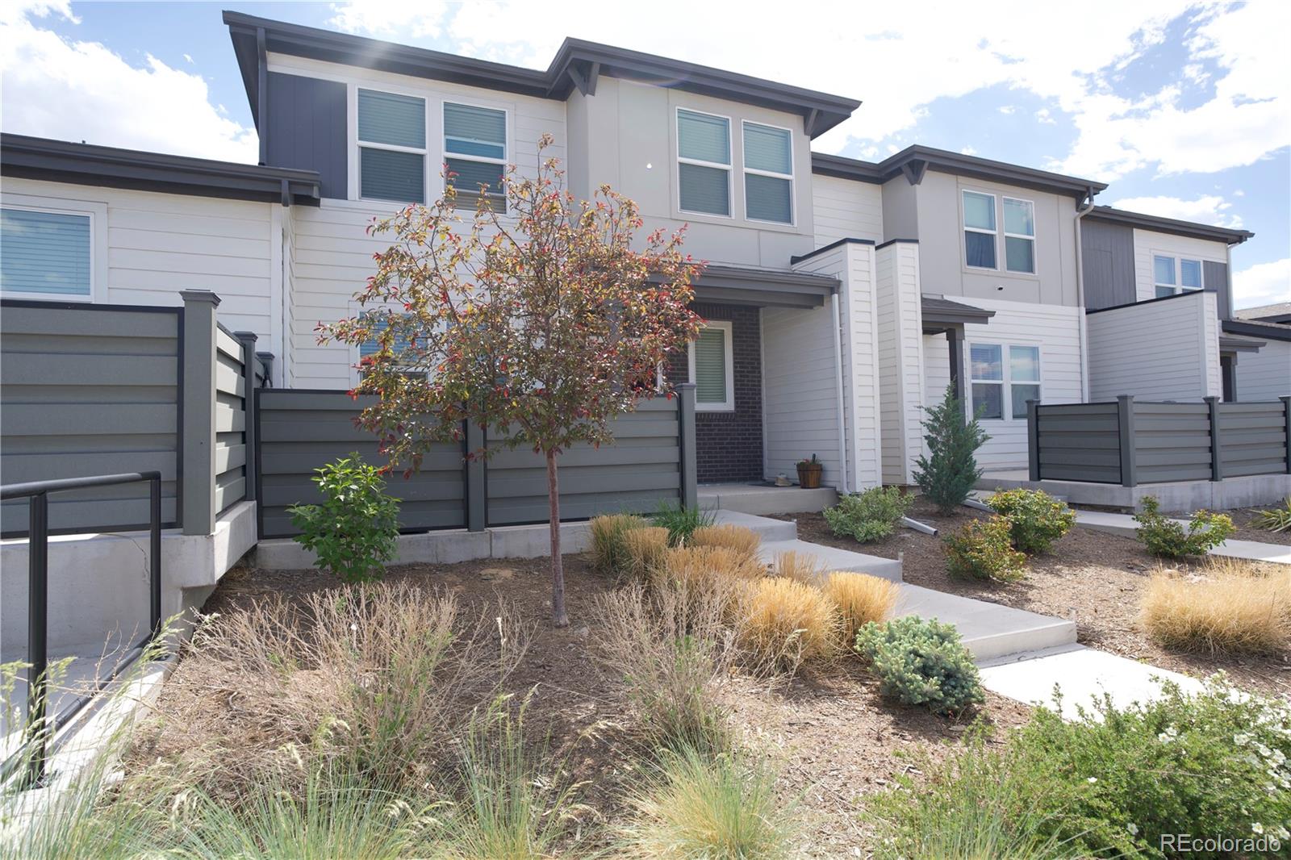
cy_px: 430
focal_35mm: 20
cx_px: 646
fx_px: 717
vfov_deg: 61.9
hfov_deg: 84.0
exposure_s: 1/1250
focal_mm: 20
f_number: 5
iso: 320
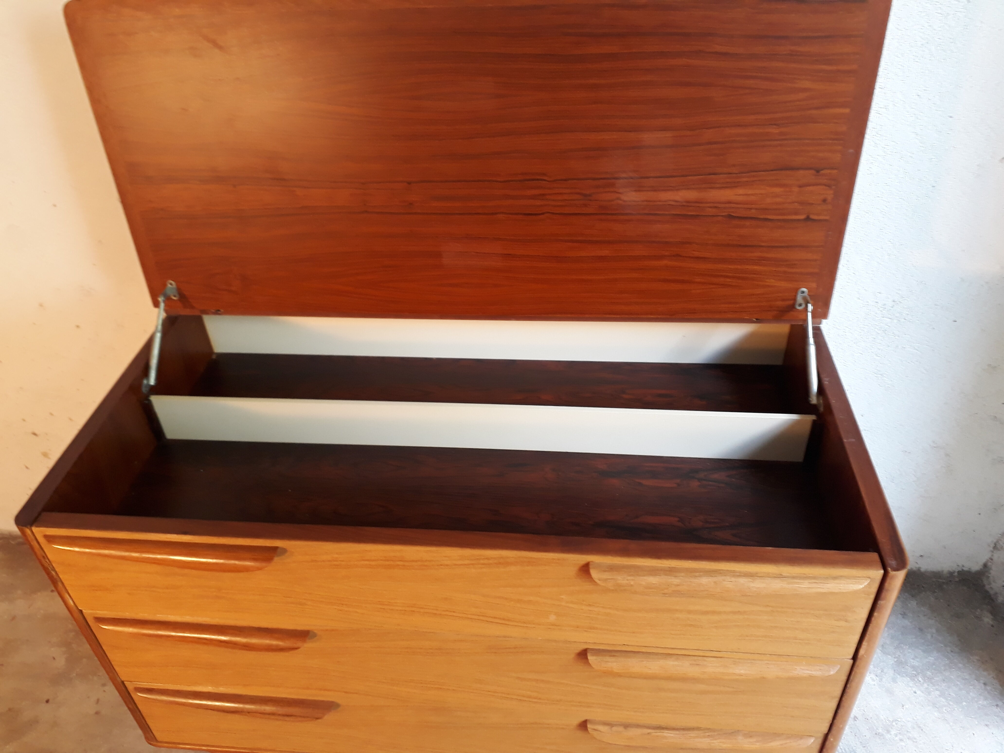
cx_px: 502
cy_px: 376
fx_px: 783
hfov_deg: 65.3
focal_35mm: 27
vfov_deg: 51.4
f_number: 1.9
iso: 100
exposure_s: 1/33
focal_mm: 3.6
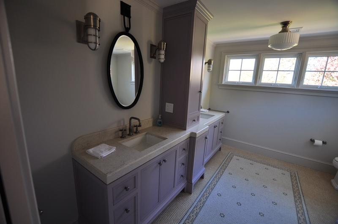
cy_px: 112
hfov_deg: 100.5
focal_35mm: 15
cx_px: 169
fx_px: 141
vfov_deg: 77.2
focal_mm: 10
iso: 200
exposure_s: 1/50
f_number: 3.5
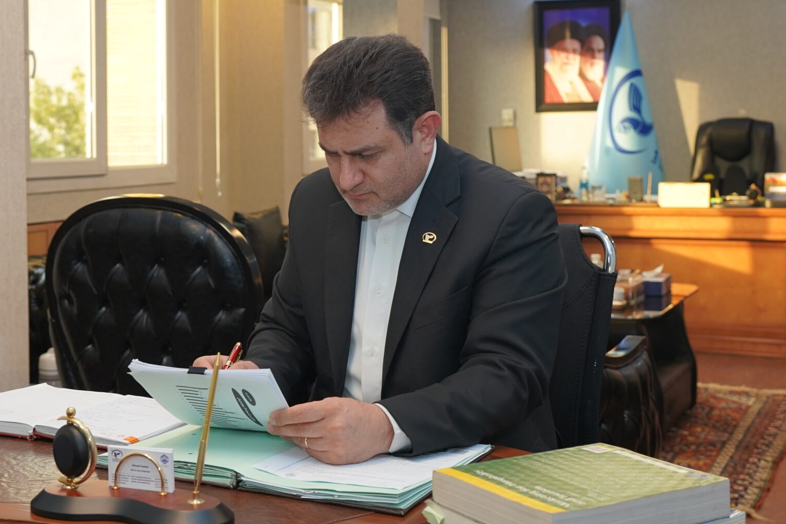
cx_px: 309
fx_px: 1288
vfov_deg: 22.9
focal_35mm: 59
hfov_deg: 33.8
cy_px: 159
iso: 800
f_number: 4
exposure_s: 1/160
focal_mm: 35
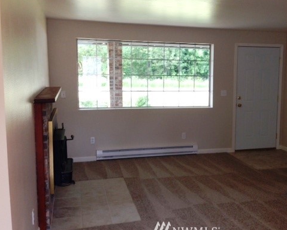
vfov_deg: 34.9
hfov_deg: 42.4
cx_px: 186
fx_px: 366
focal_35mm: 43
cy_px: 108
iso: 64
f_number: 2.4
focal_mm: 4.13
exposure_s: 1/20
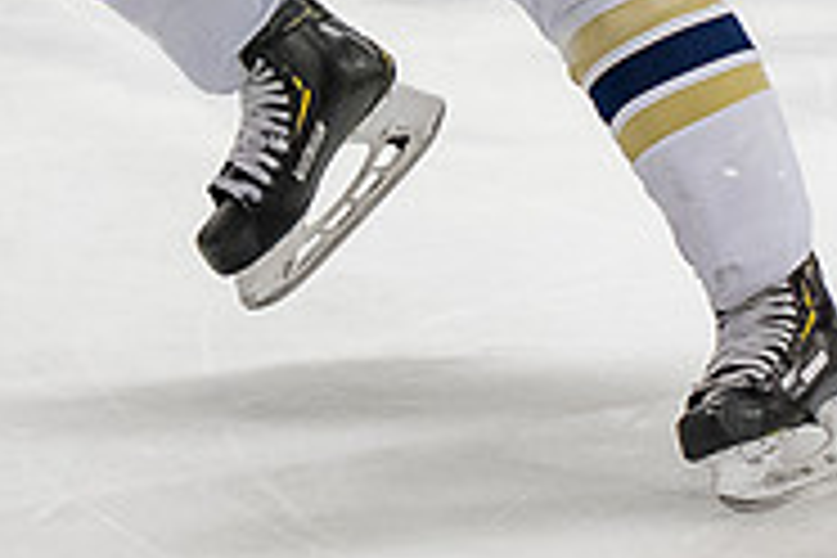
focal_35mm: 586
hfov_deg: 3.5
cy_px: -295
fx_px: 13623
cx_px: 453
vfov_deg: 2.3
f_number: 3.2
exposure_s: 1/800
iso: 2500
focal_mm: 82
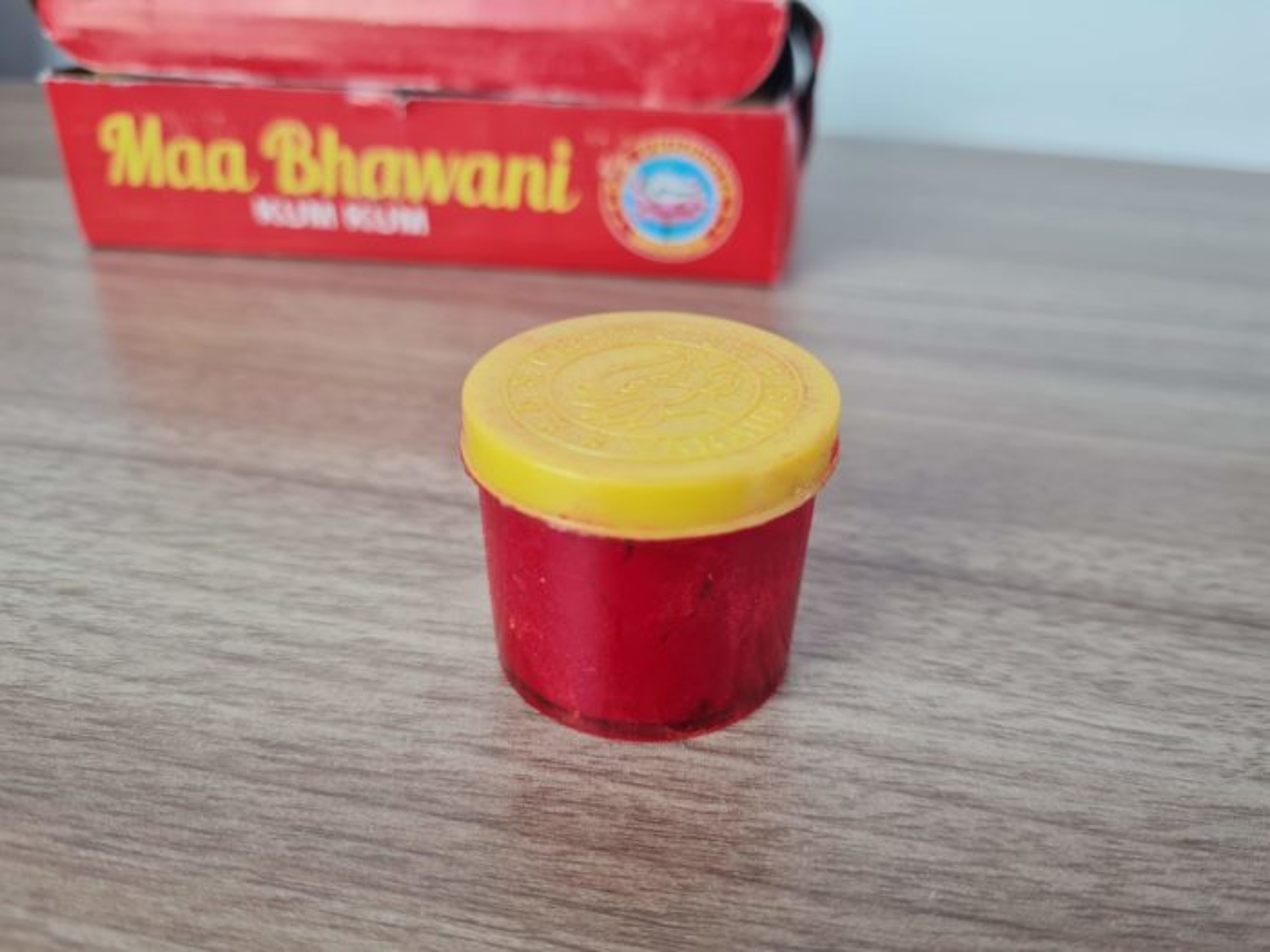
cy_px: 476
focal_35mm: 26
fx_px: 954
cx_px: 635
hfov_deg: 67.3
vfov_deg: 53.1
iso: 64
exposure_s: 1/120
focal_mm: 5.4
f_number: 1.8
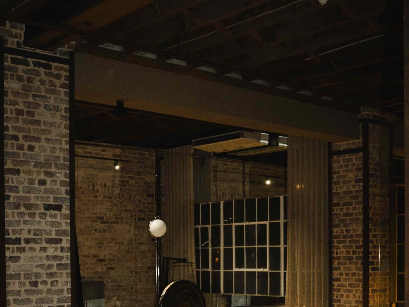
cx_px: 205
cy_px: 309
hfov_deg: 33.8
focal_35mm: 57
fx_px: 673
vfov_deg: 24.5
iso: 2500
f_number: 3.5
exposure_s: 1/200
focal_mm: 26.3
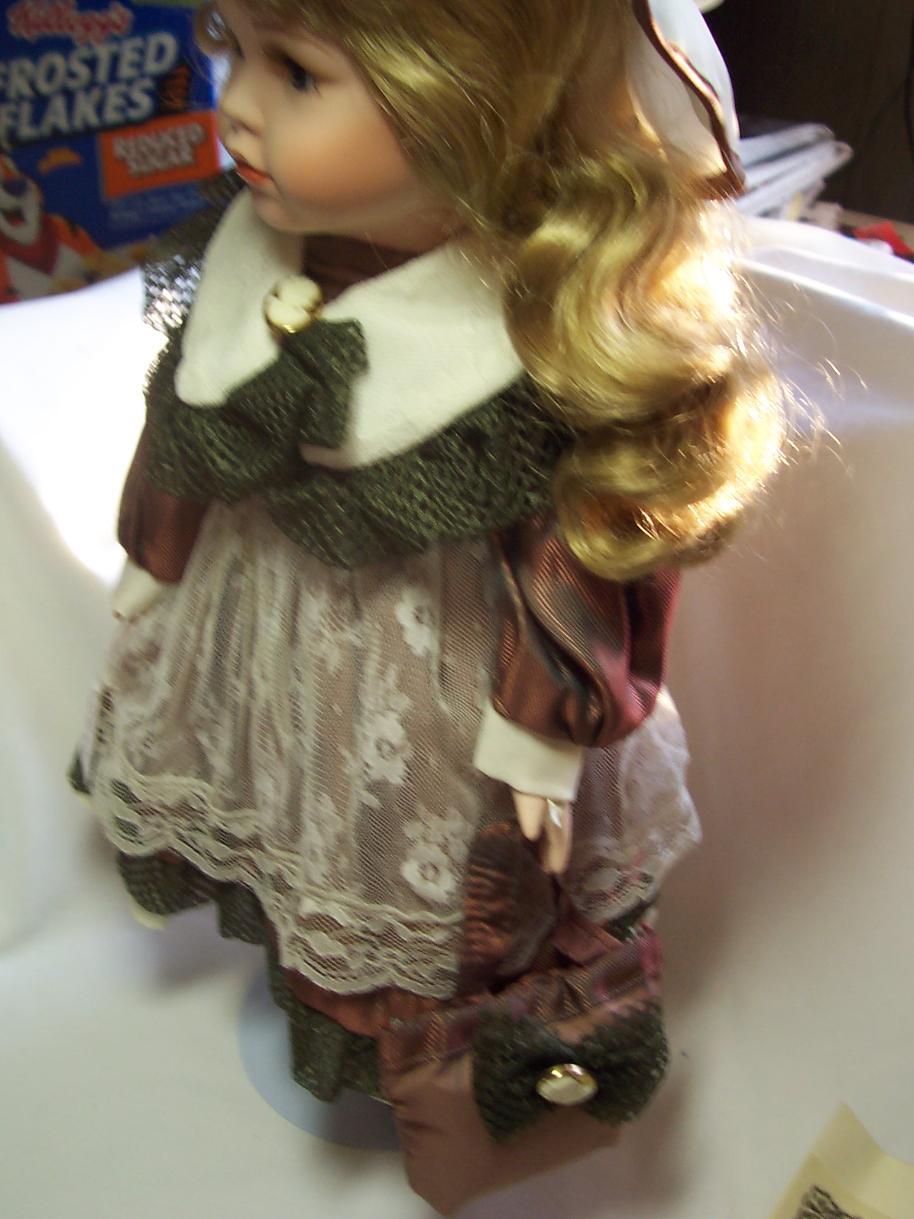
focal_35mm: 37
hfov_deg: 38.7
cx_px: 457
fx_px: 1303
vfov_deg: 50.1
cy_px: 610
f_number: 2.8
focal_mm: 5.6
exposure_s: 1/30
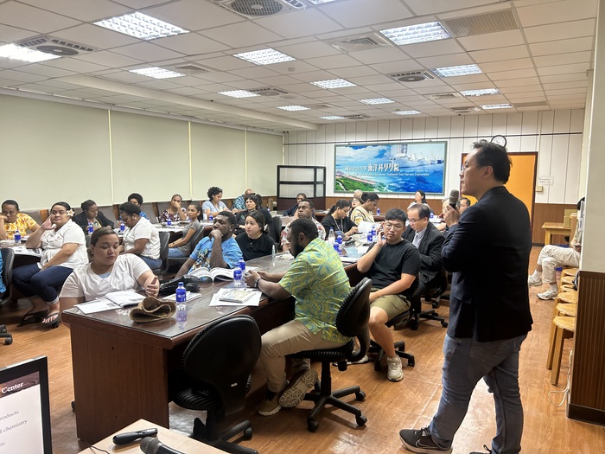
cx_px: 302
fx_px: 454
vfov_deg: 53.1
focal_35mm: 26
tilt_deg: -6.7
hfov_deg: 67.3
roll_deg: -0.1
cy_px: 227
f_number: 1.5
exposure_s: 1/60
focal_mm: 5.7
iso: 100
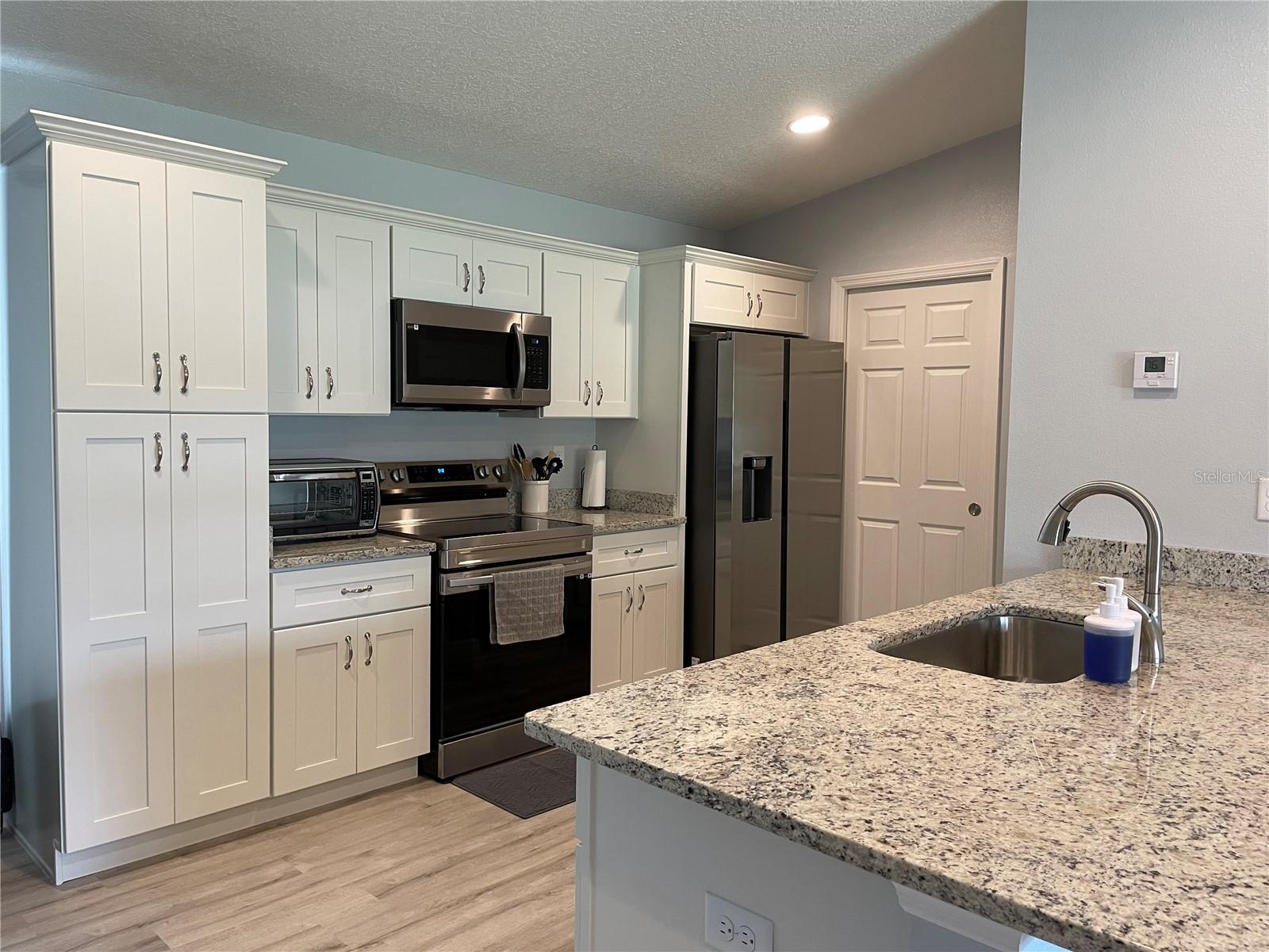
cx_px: 634
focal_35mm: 26
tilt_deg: -2.9
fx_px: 953
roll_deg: -0.4
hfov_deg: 67.3
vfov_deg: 53.1
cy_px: 476
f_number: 1.6
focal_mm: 4.2
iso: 100
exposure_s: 1/60
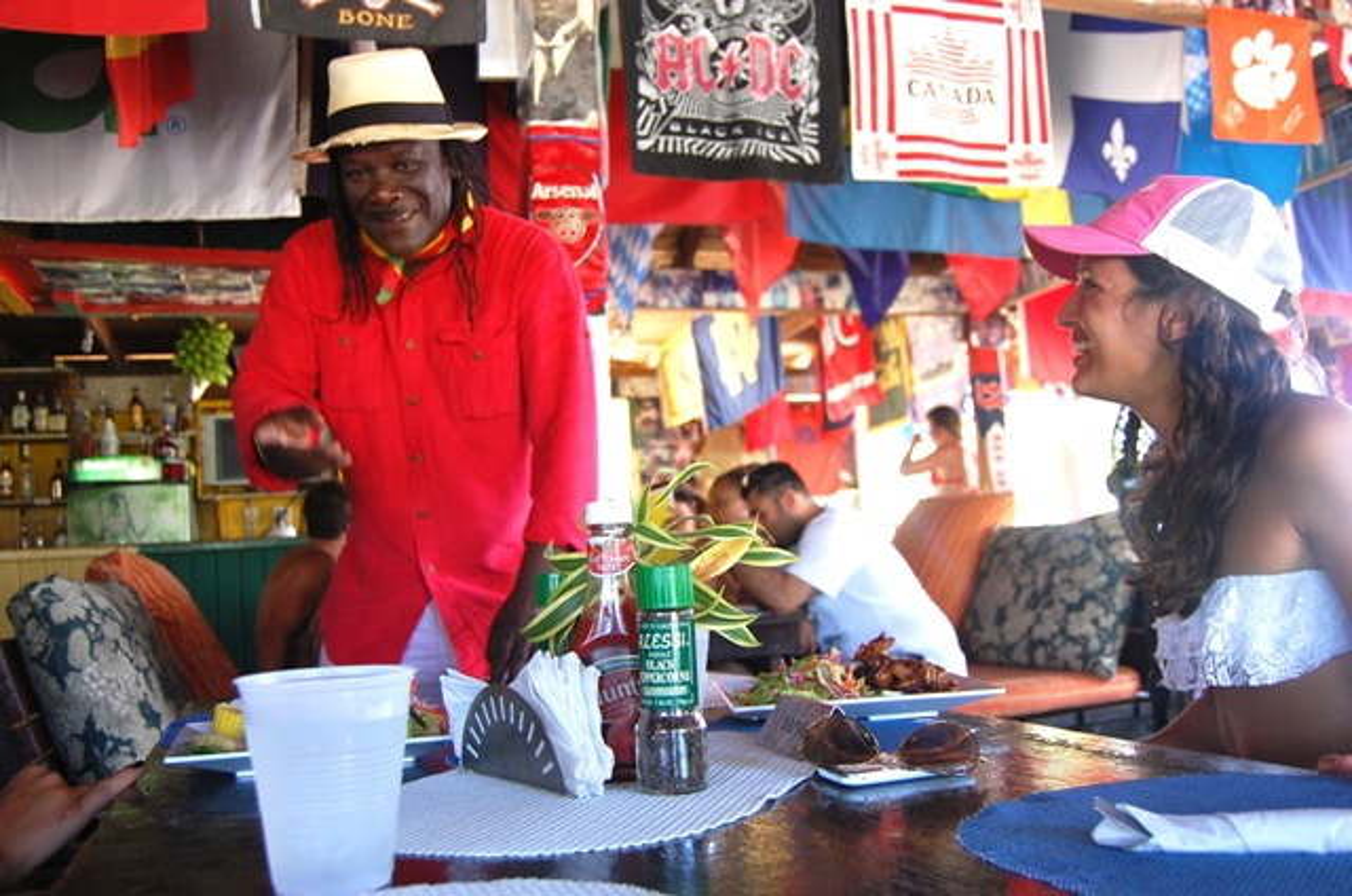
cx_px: 676
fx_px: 1124
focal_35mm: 30
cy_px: 448
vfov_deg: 43.4
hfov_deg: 62.0
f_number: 4
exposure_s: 1/60
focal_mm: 20
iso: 400
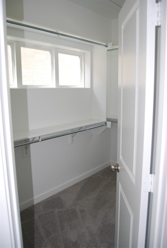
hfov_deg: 48.1
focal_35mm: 27
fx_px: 187
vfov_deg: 67.3
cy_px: 124
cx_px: 84
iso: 200
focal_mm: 18
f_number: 3.5
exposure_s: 1/80
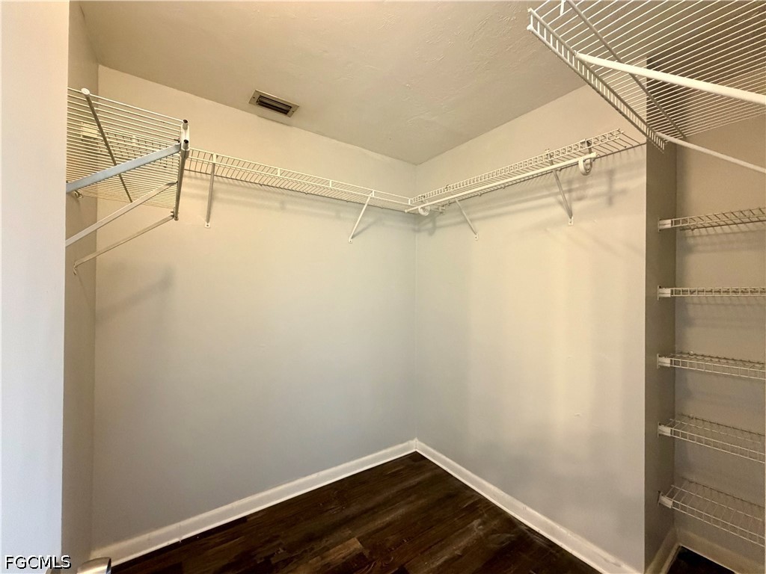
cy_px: 287
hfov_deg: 102.1
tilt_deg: +0.4
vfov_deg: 85.7
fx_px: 310
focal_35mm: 14
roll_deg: -0.1
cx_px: 383
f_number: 2.2
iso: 500
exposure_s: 1/60
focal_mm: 2.22
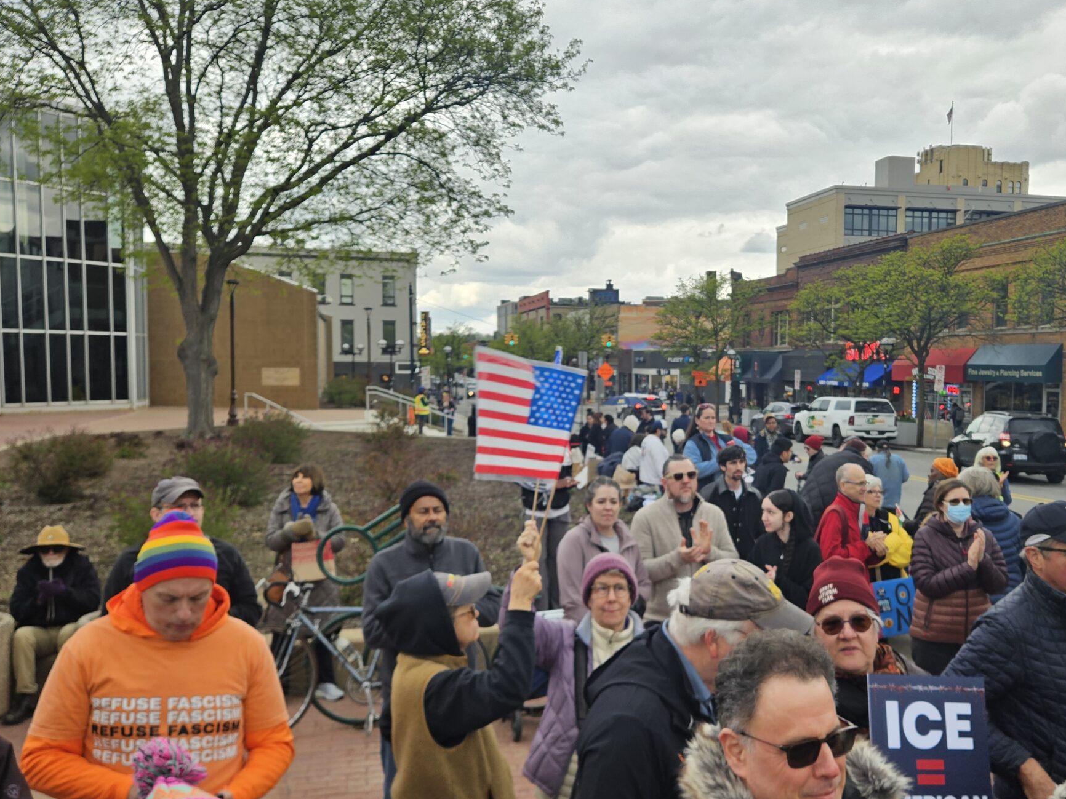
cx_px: 670
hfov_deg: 53.3
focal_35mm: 34
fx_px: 1047
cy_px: 416
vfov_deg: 41.8
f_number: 1.8
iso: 25
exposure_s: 1/282
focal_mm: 5.4
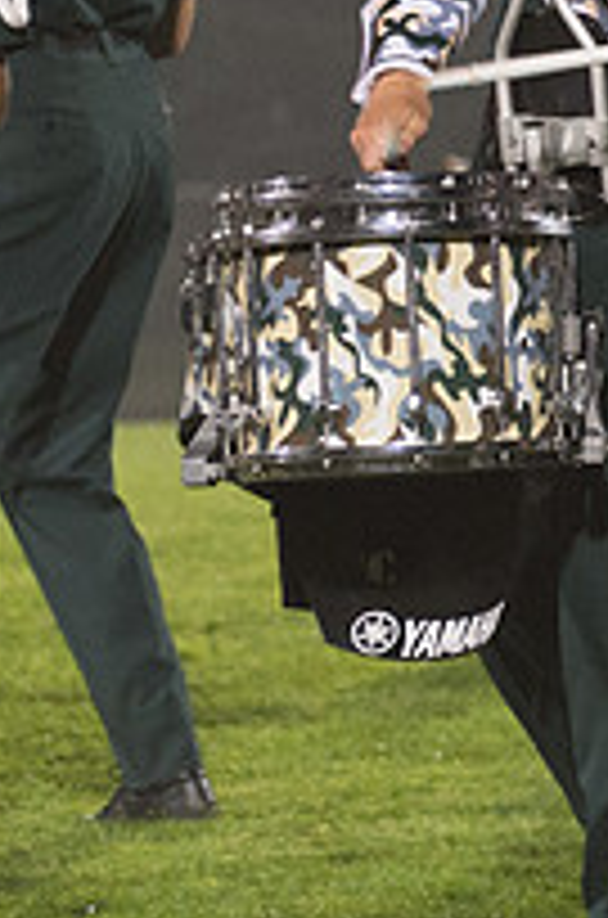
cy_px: -98
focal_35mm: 651
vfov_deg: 3.2
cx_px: 735
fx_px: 16575
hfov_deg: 2.1
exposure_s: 1/160
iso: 3600
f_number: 4.8
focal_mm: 135
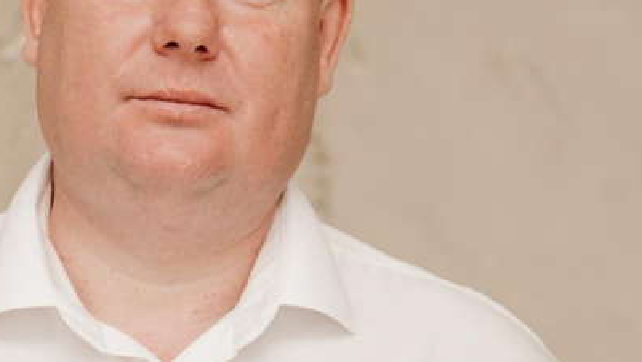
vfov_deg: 4.3
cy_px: 752
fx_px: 4786
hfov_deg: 7.7
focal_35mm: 281
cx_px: 158
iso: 320
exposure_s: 1/125
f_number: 2.8
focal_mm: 42
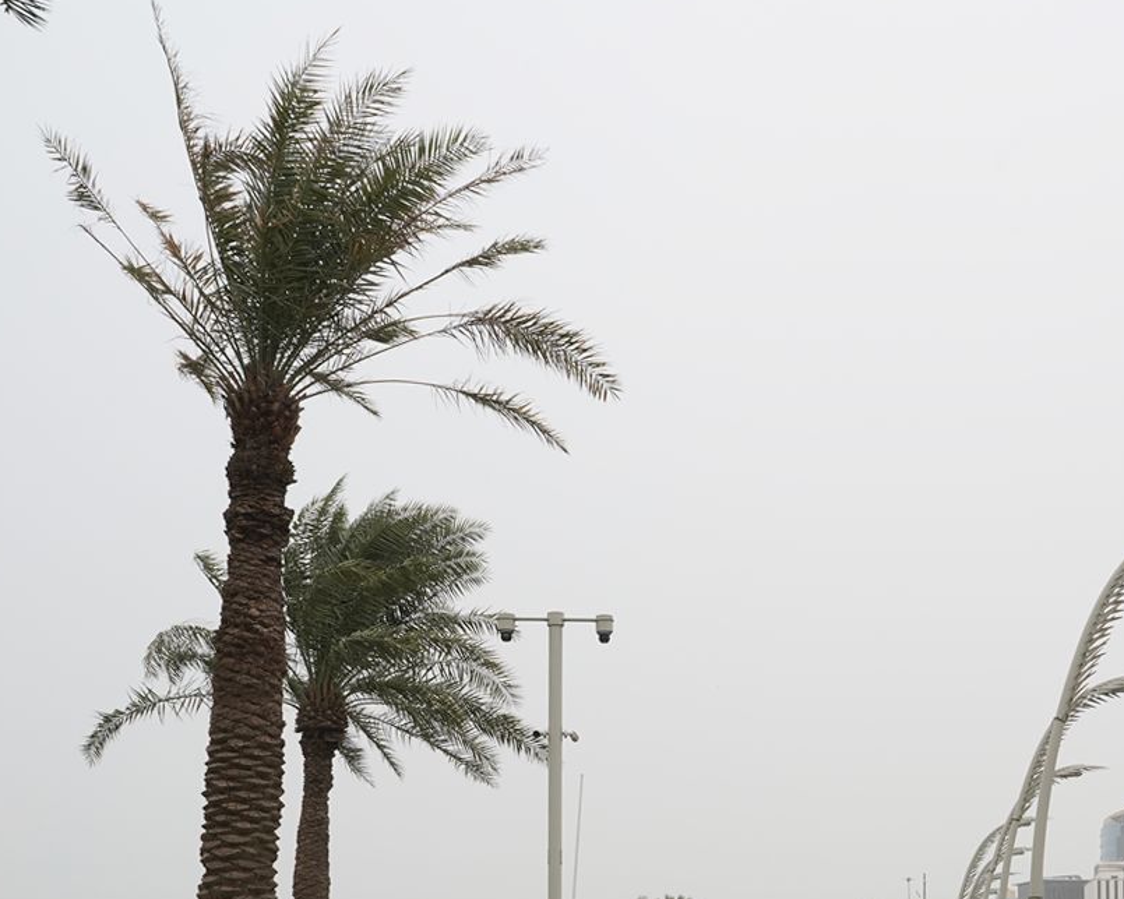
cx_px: 864
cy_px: 891
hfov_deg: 32.8
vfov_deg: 25.8
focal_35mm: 56
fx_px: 1863
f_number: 16
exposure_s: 1/100
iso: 400
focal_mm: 24
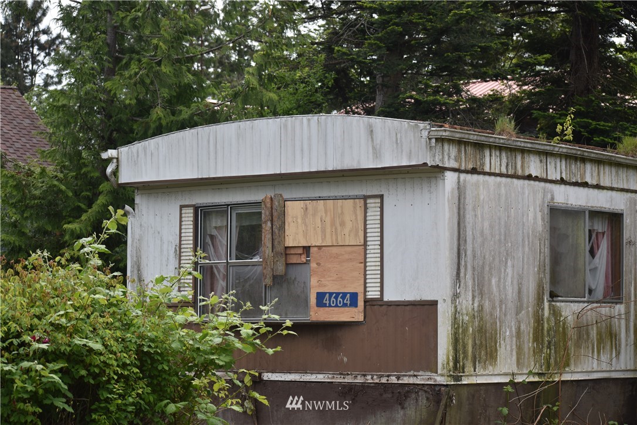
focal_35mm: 105
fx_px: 1858
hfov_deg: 19.5
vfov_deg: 13.0
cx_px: 318
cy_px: 212
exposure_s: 1/500
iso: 100
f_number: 4.5
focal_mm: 70
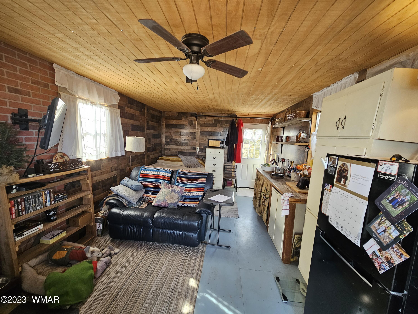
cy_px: 157
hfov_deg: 106.2
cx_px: 209
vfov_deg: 89.9
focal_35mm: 13
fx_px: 157
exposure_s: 1/100
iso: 160
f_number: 2.2
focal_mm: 2.2
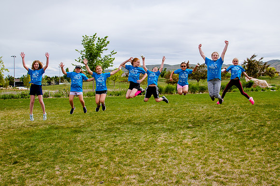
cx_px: 149
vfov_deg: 42.4
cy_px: 87
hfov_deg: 60.5
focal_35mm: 31
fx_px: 240
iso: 200
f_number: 9
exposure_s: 1/400
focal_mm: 24
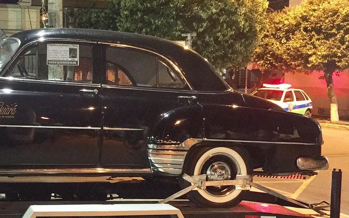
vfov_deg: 24.4
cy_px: 132
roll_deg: -1.6
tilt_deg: -5.6
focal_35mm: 53
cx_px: 69
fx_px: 504
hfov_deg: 36.8
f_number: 2.2
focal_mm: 4.15
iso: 160
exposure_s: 1/4
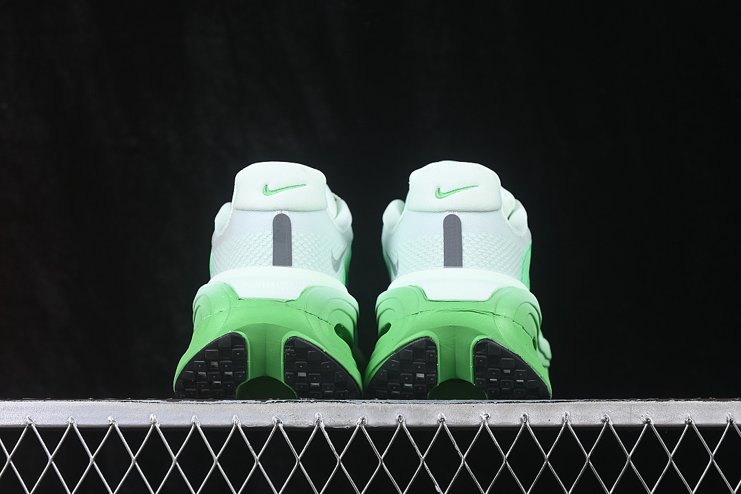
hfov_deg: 27.0
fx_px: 1544
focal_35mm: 75
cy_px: 247
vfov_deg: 18.2
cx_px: 370
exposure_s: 1/60
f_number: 6.3
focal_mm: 50
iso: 160
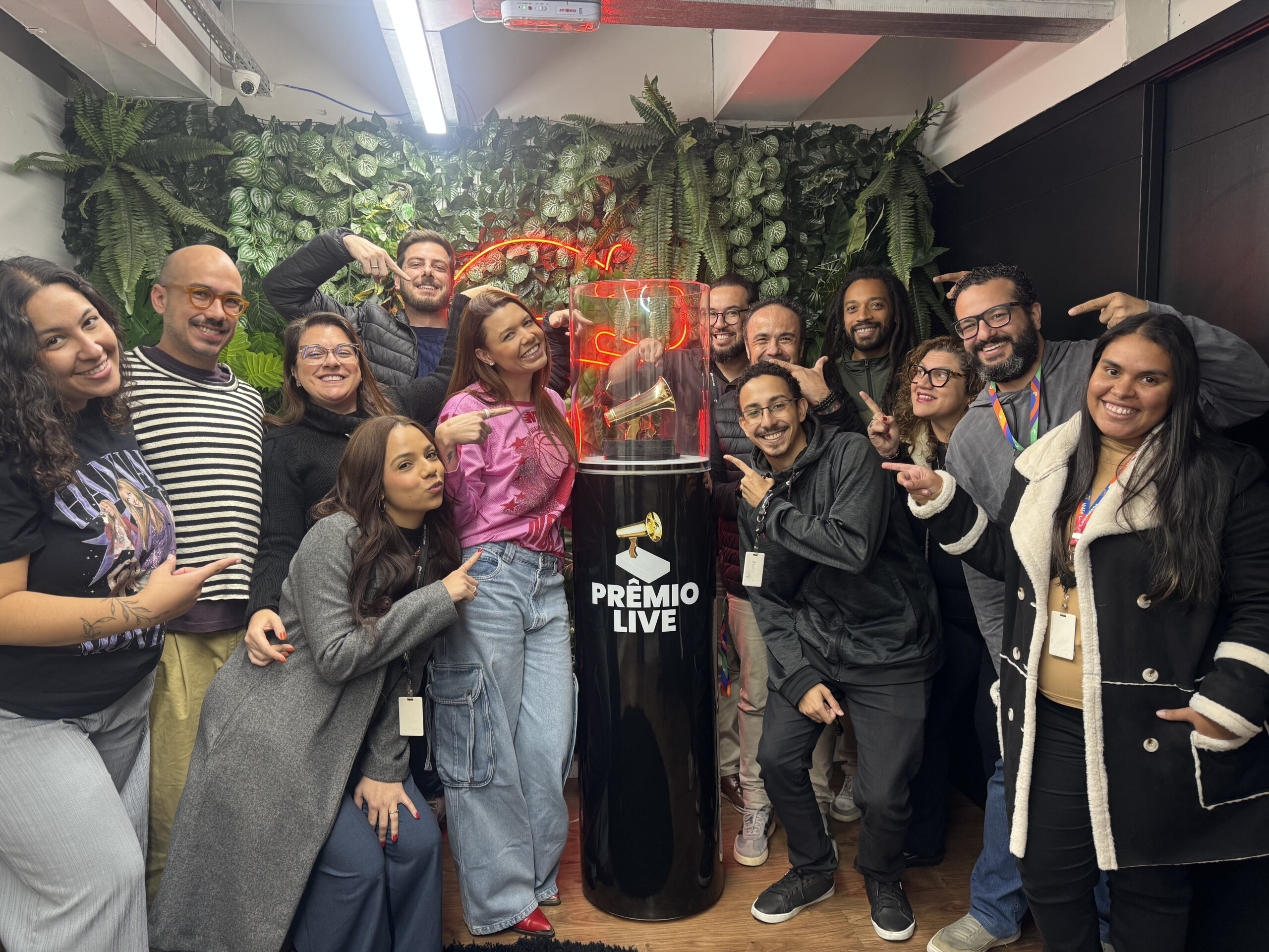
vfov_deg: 56.8
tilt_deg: -4.0
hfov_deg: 71.6
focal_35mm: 24
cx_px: 634
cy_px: 476
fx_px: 880
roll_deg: +1.2
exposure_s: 1/60
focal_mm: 6.76
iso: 160
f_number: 1.78
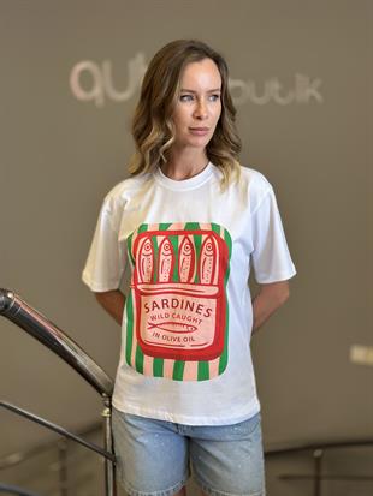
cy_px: 248
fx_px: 689
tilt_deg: -10.6
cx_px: 186
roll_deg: +0.0
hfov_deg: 30.3
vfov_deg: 39.6
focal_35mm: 48
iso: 80
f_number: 1.78
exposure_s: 1/100
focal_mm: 6.86
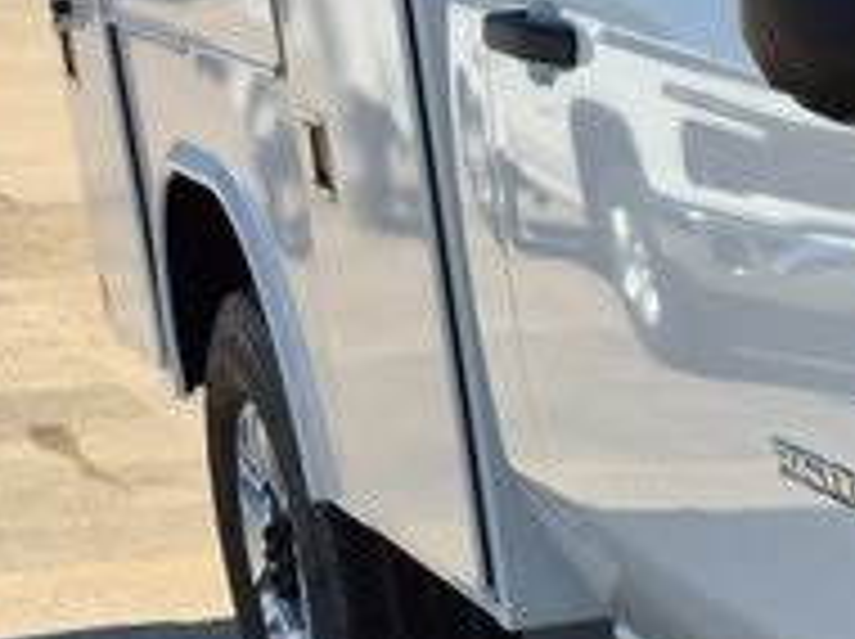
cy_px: 814
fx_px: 3059
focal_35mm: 124
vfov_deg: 11.6
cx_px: 2074
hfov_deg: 12.4
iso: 25
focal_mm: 5.4
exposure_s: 1/1700
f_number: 1.8
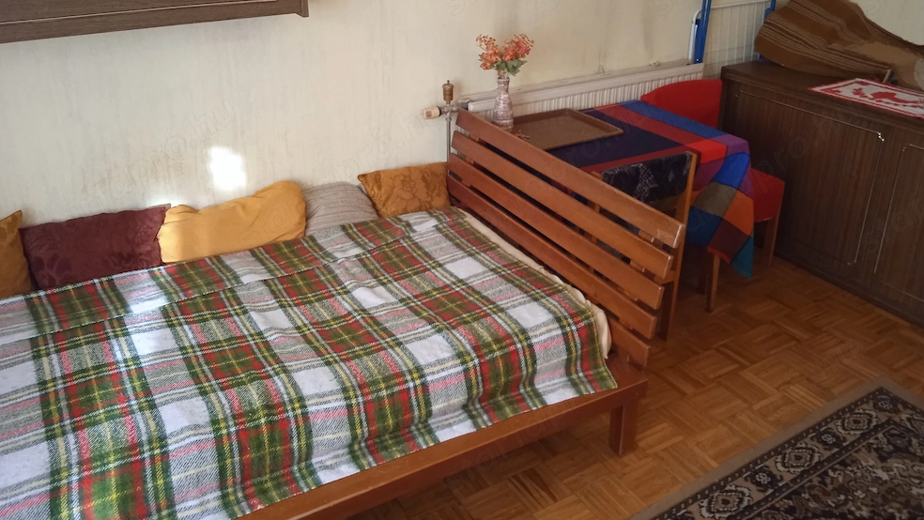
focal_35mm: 31
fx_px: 760
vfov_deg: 37.6
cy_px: 192
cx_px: 463
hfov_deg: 62.6
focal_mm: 3.43
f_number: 2.2
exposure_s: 1/25
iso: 731
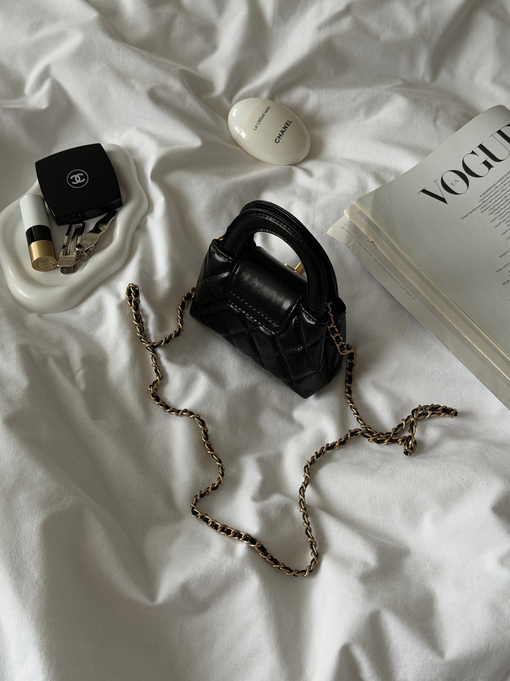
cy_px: 340
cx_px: 255
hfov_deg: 30.3
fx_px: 943
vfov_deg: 39.7
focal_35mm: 48
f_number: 1.78
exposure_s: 1/133
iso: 50
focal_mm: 6.76
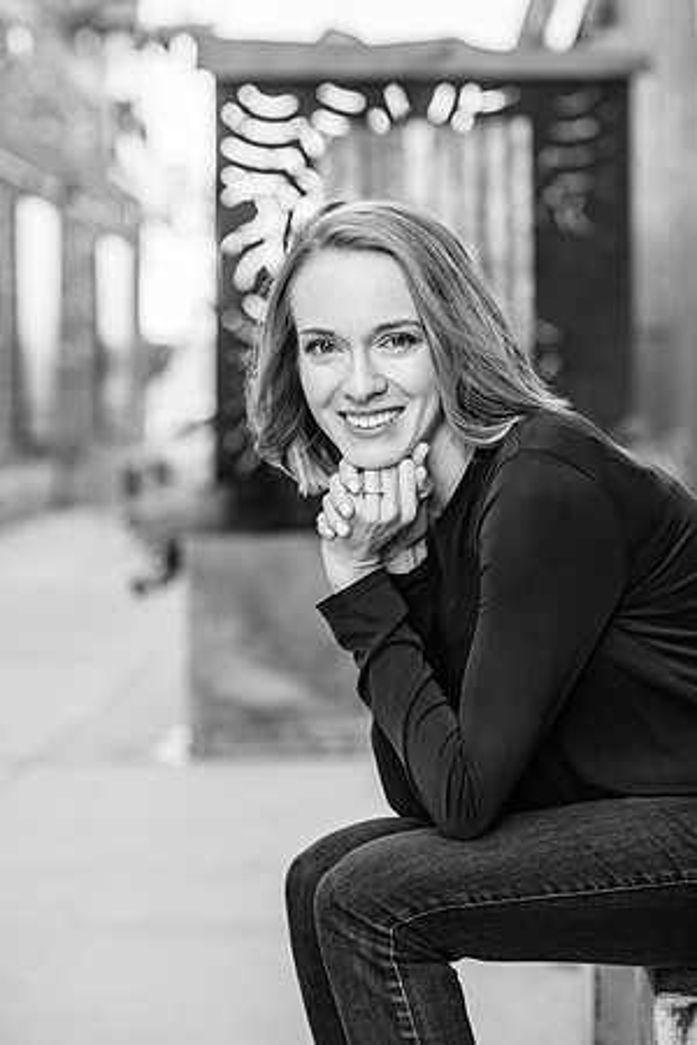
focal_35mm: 85
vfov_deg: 23.9
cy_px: 522
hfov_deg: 16.1
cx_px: 348
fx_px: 2468
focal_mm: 85
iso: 200
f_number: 3.2
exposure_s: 1/200
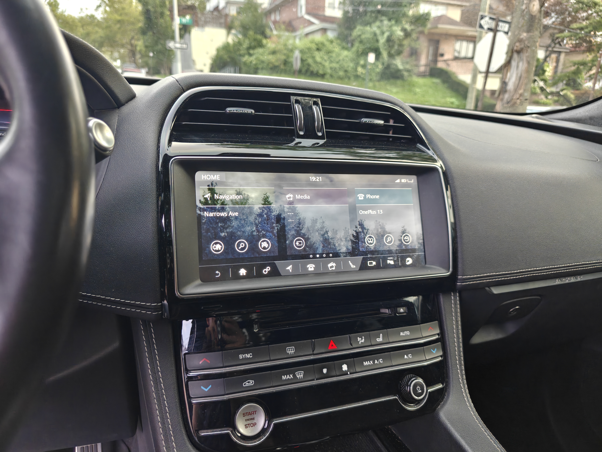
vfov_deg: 58.9
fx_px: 400
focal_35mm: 23
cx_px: 301
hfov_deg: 73.9
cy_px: 226
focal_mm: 6.06
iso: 2000
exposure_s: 1/137
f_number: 1.6
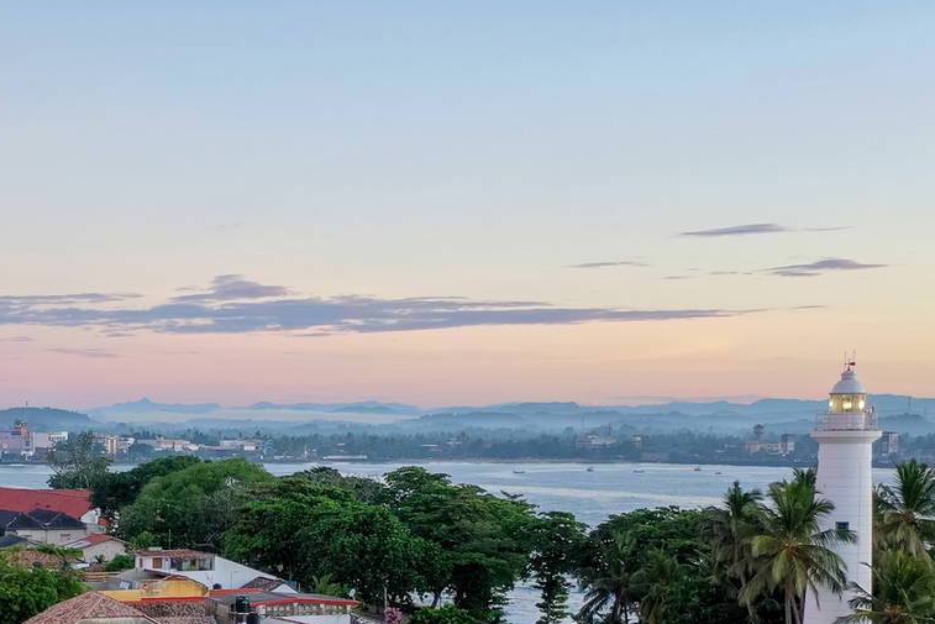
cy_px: 660
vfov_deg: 18.6
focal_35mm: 71
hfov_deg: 27.5
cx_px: 106
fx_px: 1844
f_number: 3.2
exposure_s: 1/40
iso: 100
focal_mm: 10.26
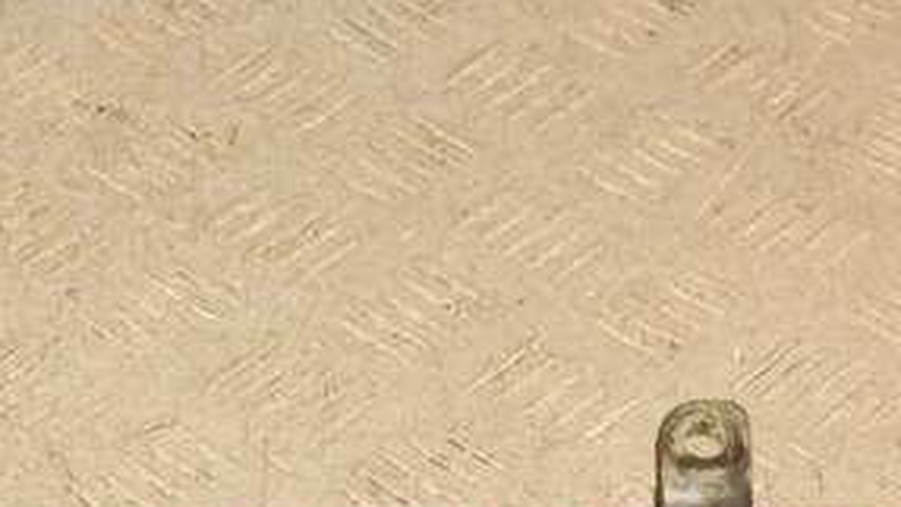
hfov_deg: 13.5
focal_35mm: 158
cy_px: 422
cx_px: 183
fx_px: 3775
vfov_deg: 7.7
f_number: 6.3
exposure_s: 1/200
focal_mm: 48
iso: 800
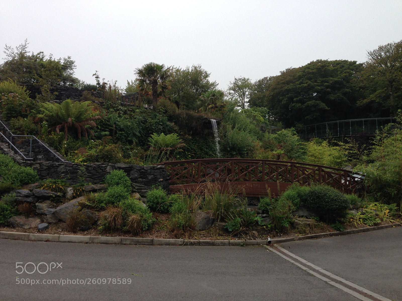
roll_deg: +0.1
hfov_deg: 55.4
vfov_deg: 42.9
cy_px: 150
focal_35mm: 33
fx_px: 383
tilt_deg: +6.1
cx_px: 201
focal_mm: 4.12
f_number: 2.4
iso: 50
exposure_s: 1/249
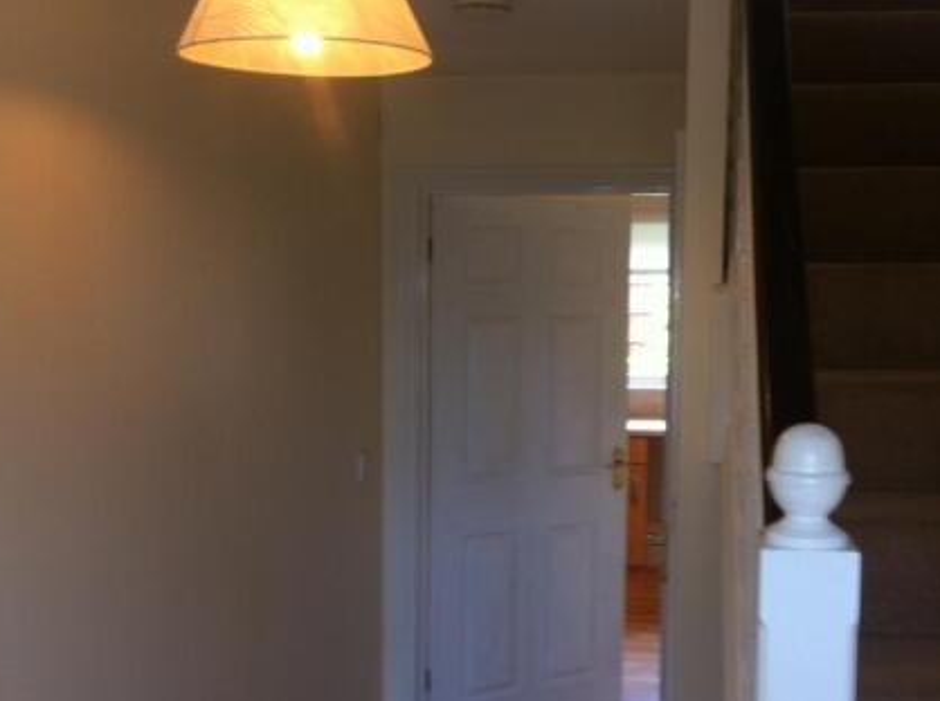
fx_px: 1328
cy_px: 415
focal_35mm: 49
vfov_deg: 29.5
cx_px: 550
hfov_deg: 38.9
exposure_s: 1/15
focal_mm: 3.85
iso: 80
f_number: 2.8
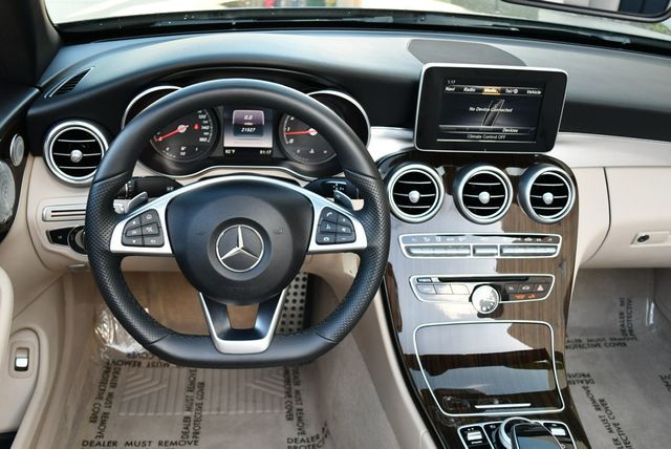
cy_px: 224
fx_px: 672
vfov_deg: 36.9
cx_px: 336
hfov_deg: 53.1
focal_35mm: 36
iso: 450
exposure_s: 1/250
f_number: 3.5
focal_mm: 18
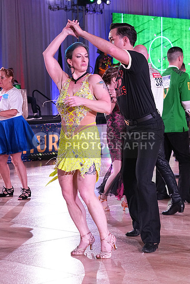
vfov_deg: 22.4
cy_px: 142
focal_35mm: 91
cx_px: 95
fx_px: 720
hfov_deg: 15.0
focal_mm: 61
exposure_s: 1/320
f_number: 5.6
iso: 2500
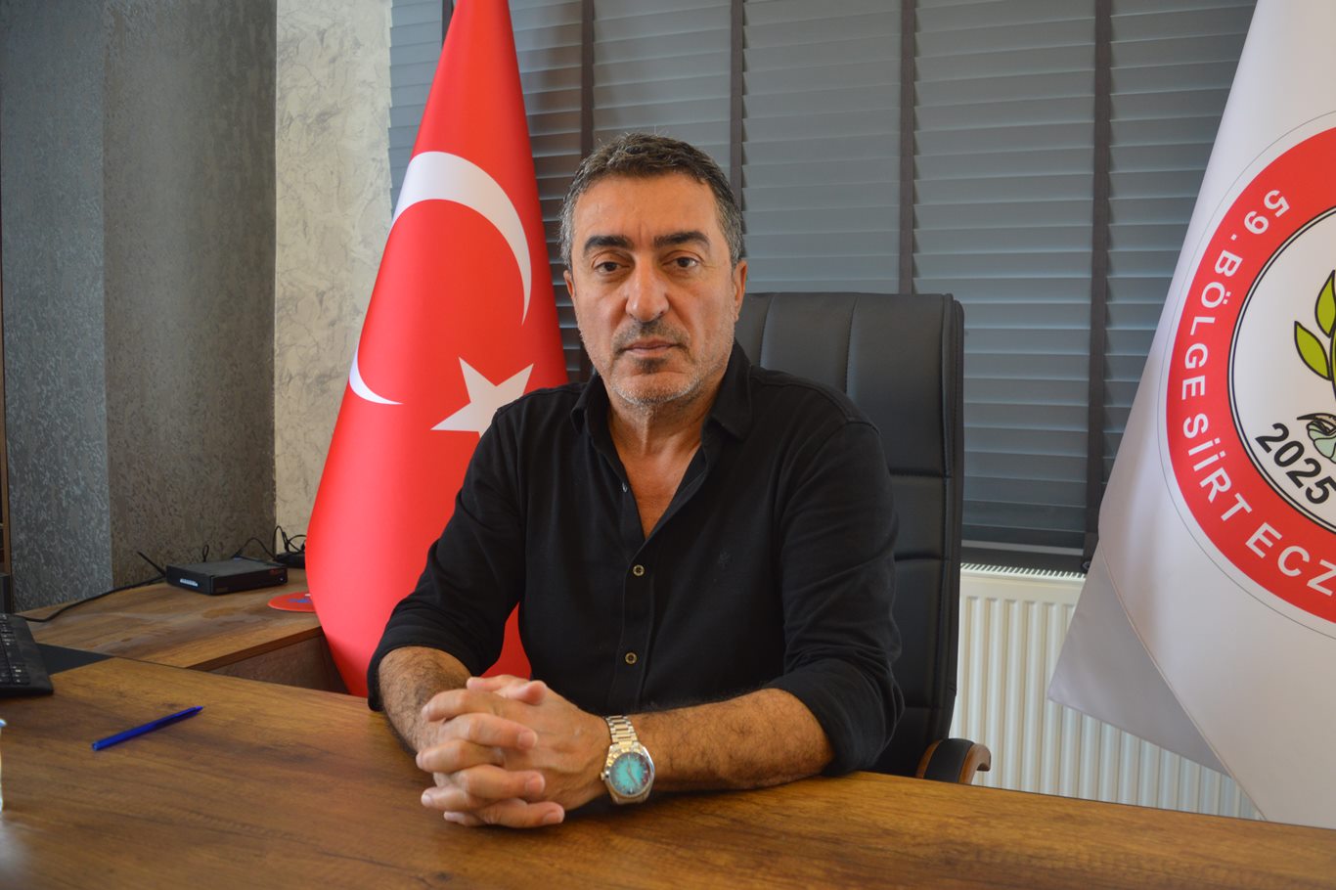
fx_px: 1113
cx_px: 668
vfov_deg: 43.6
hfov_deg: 61.9
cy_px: 445
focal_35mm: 30
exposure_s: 1/25
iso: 400
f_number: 3.5
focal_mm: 20
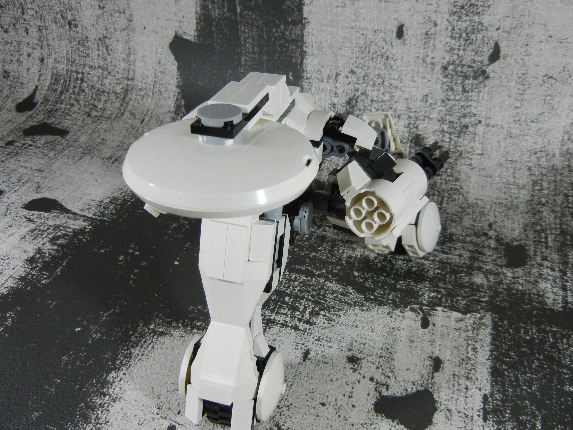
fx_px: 579
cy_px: 221
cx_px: 286
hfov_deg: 52.6
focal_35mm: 35
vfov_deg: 40.7
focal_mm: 5.4
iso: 400
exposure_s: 1/64
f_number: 3.5
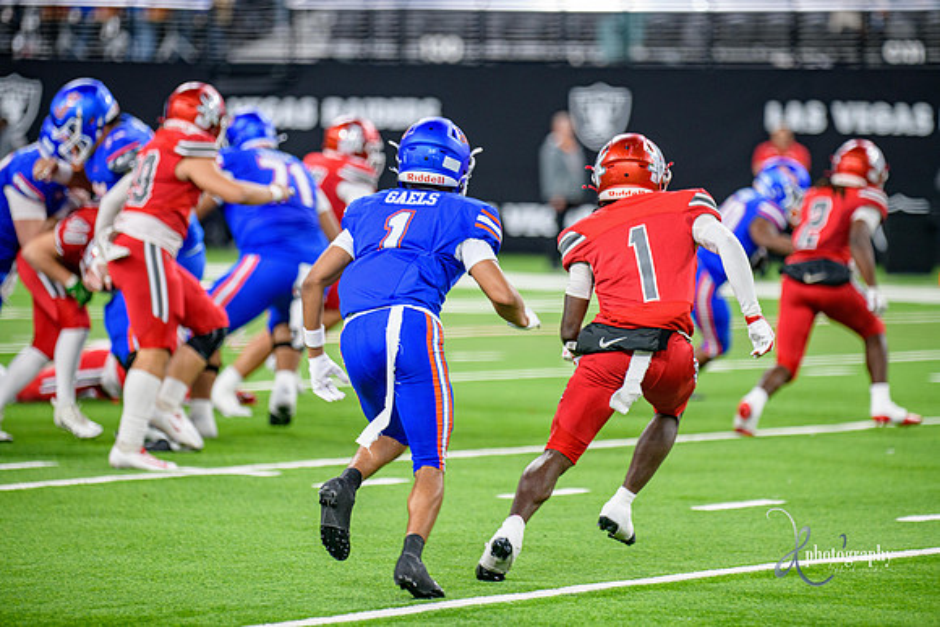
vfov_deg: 6.2
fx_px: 5746
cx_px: 470
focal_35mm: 220
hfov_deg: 9.4
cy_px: 314
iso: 1000
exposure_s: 1/400
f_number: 2.8
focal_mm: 220
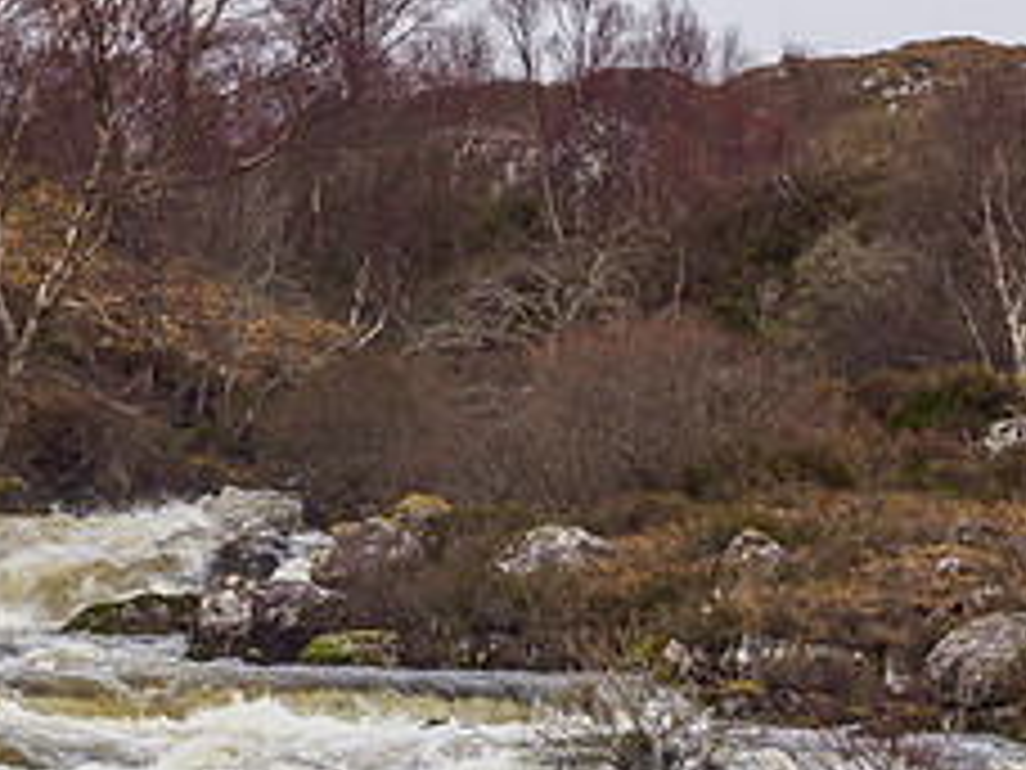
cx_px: 320
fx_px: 11322
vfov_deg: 3.9
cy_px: 831
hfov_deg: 5.2
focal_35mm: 382
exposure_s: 1/60
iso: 200
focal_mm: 75
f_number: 7.1
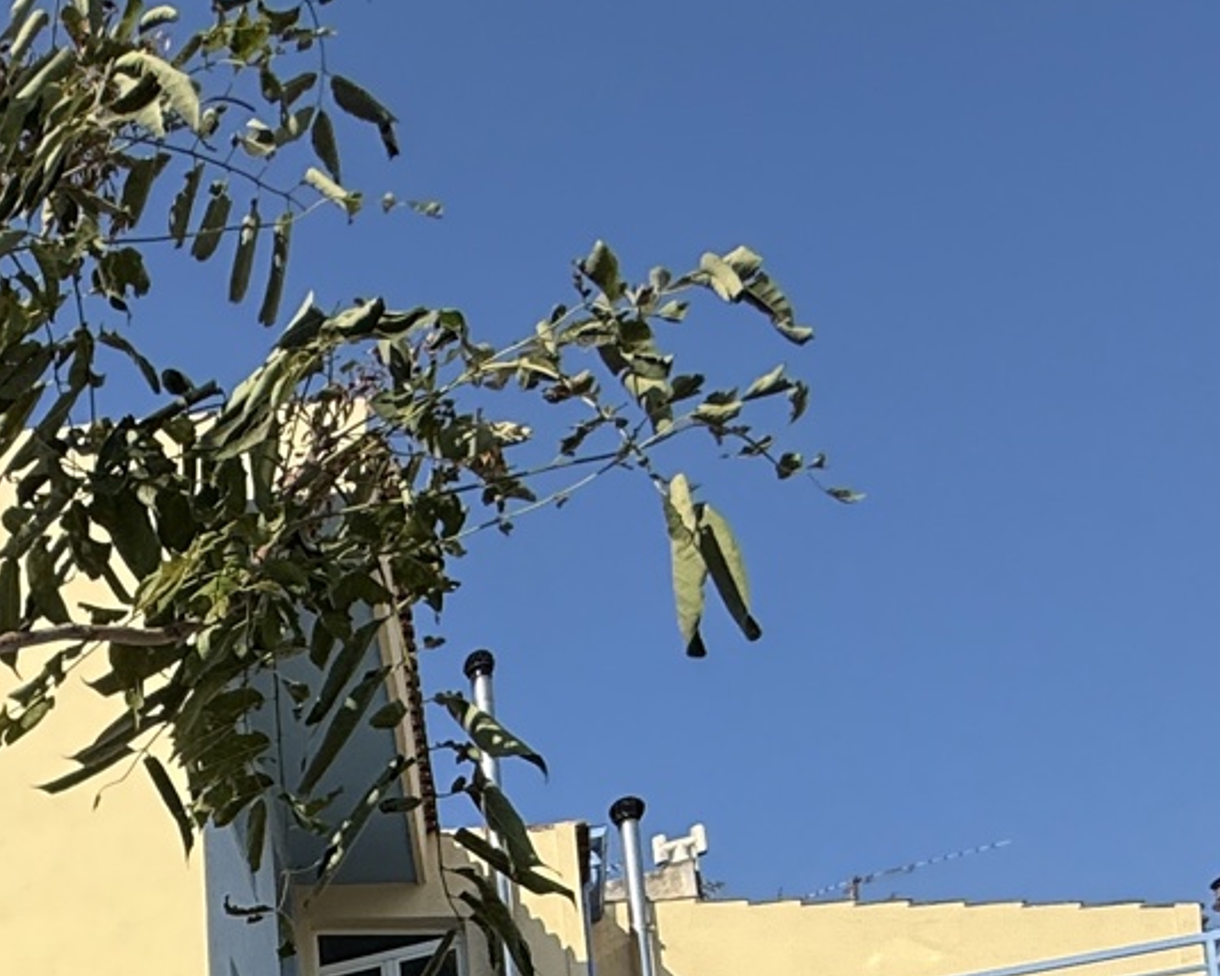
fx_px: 1769
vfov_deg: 23.4
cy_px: 1539
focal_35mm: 49
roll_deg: +0.1
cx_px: -385
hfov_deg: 29.9
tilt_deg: +8.7
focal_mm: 2.22
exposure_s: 1/2320
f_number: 2.2
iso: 50
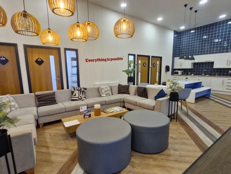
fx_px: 87
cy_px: 87
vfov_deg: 89.9
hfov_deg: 106.2
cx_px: 116
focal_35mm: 13
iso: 160
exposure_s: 1/50
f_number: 2.2
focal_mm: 1.74
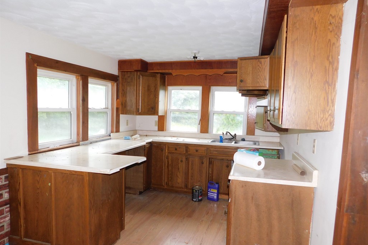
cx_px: 184
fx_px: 245
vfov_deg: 53.1
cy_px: 129
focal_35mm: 24
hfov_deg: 73.8
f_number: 3
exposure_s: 1/30
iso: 200
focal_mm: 4
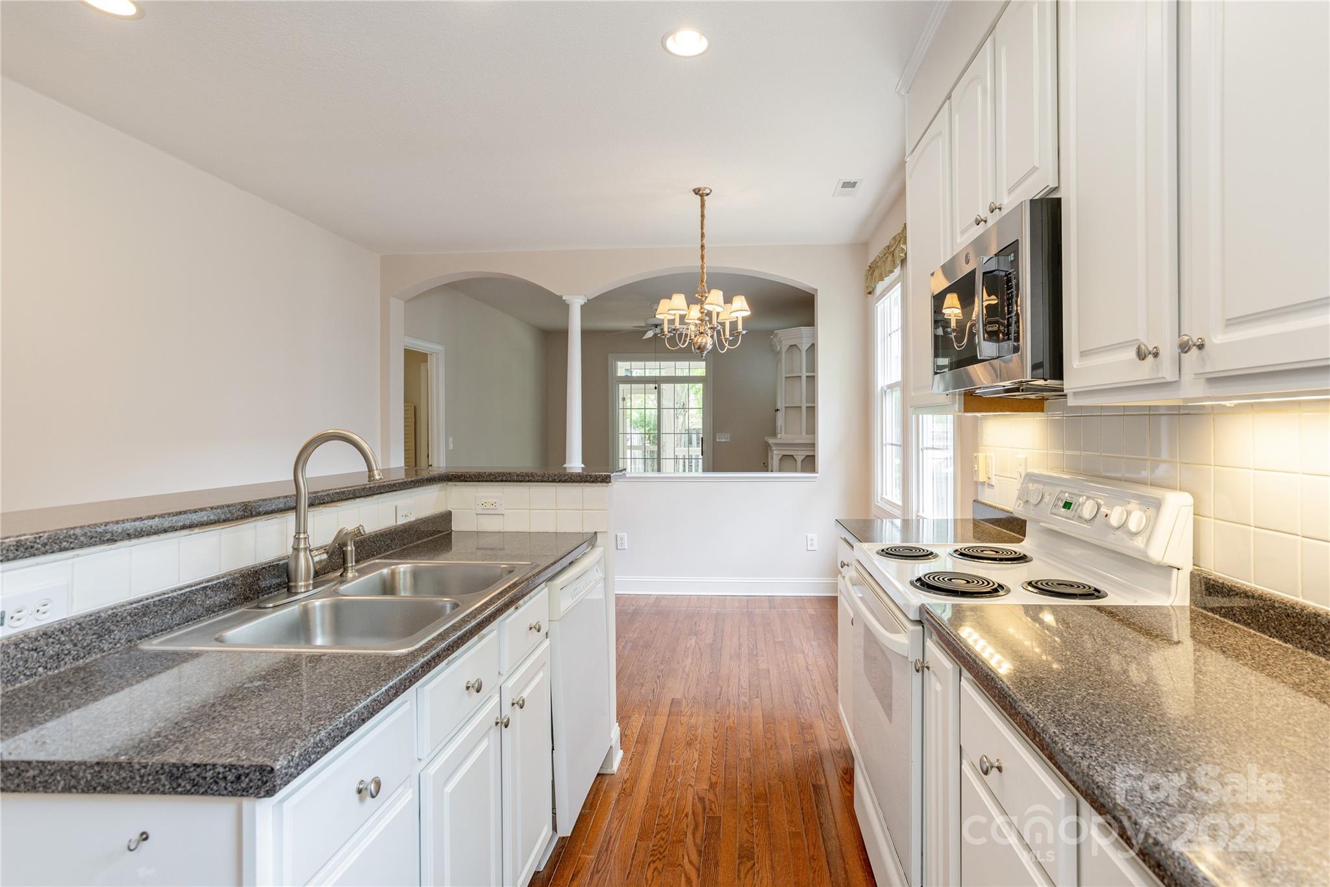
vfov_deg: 70.5
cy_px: 444
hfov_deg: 93.3
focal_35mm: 17
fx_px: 628
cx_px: 665
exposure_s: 1/30
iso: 320
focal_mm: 17
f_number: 9
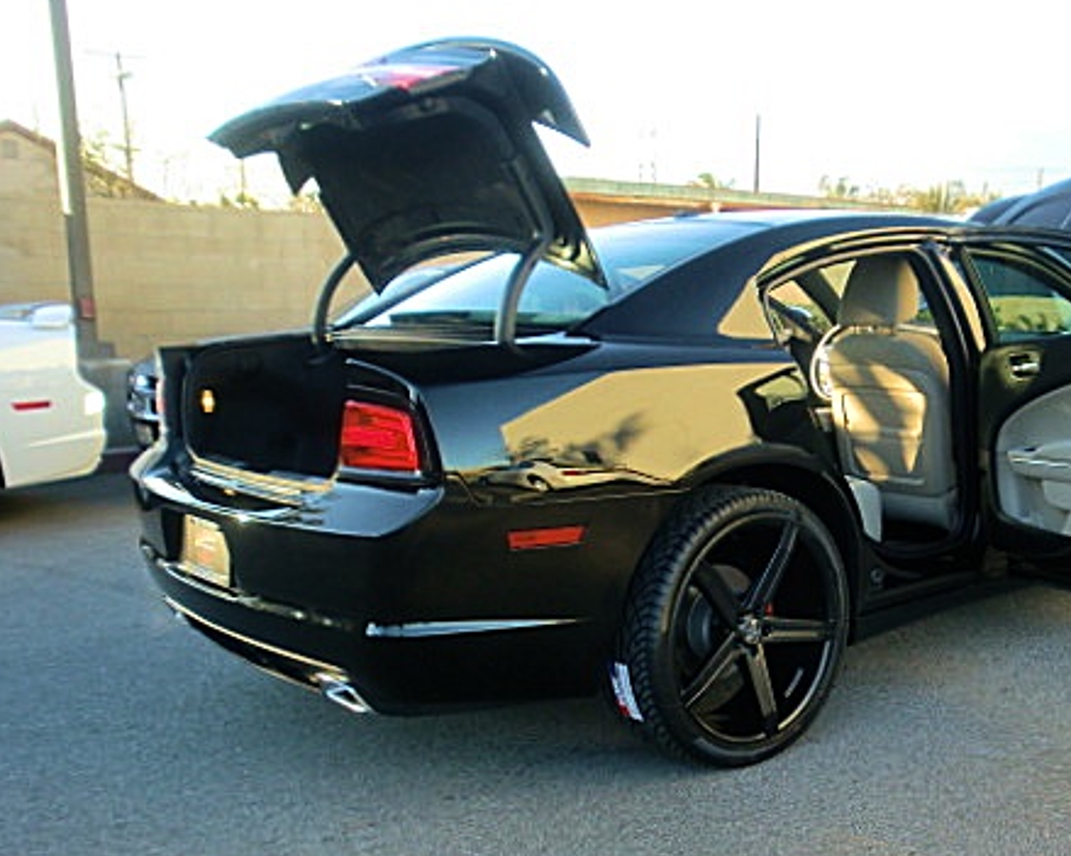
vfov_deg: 39.8
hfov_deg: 47.7
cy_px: 549
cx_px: 771
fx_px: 1173
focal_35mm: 37
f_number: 2.6
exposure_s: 1/125
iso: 64
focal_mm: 4.65
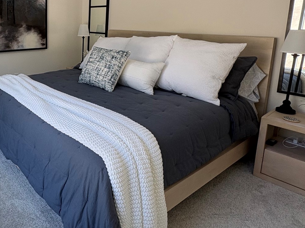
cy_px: 60
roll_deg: +0.0
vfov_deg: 46.7
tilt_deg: -9.1
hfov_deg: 56.8
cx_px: 57
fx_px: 256
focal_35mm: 29
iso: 40
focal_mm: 2.22
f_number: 2.2
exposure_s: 1/99
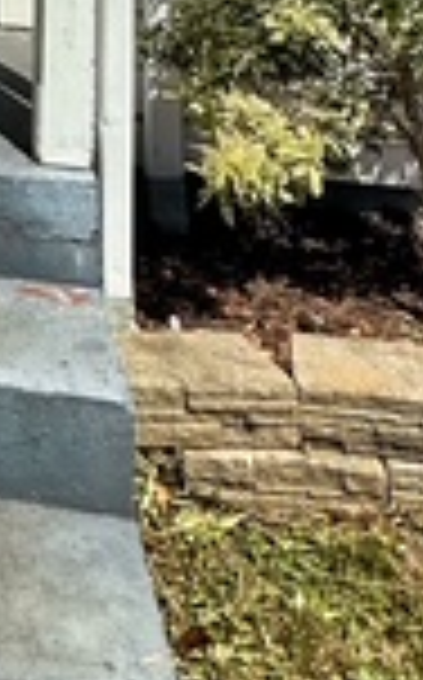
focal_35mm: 63
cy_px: -306
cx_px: -360
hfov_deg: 16.7
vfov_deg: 25.5
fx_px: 1165
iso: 50
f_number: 2.2
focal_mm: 2.22
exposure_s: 1/3891
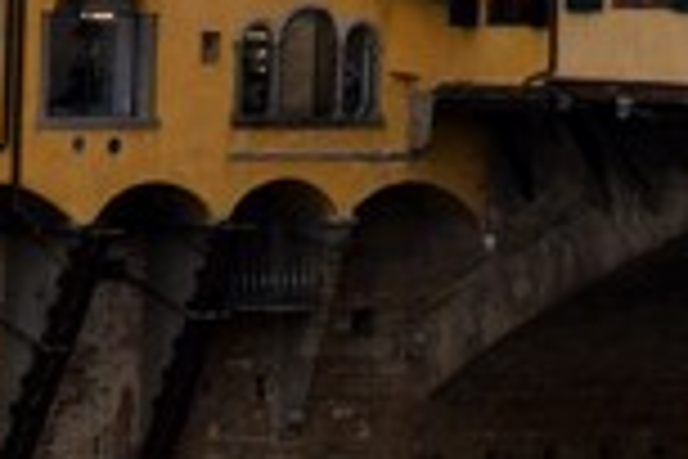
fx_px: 9268
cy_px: -560
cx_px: 1012
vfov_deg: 2.8
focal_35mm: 485
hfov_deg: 4.2
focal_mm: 62
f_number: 9
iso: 200
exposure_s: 1/320
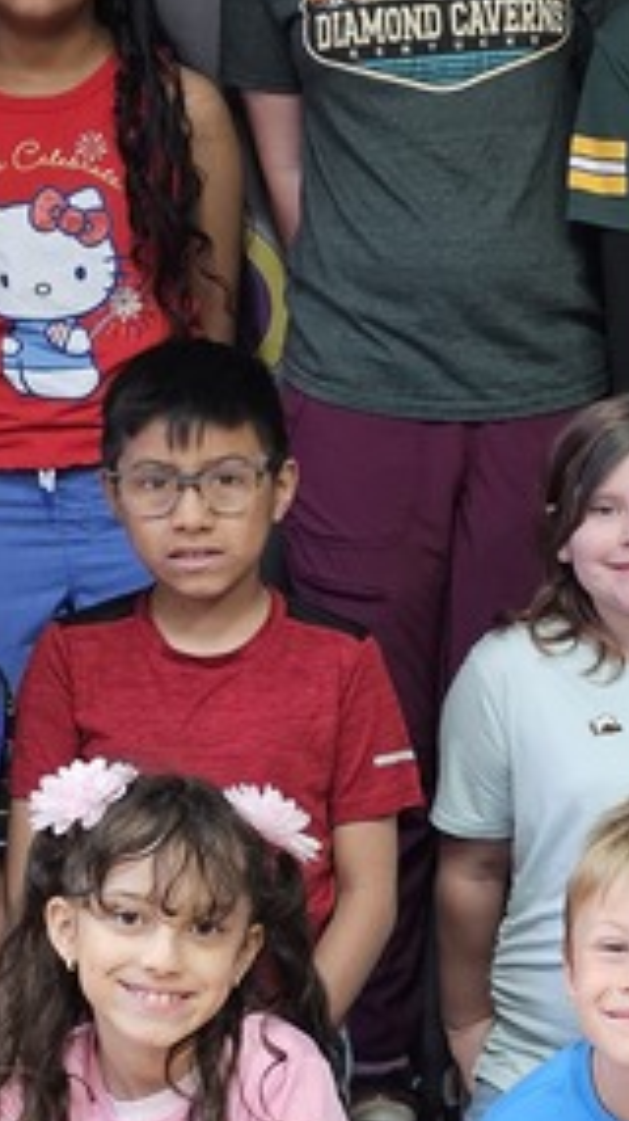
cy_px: 736
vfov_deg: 23.6
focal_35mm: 90
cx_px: 554
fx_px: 2673
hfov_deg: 13.3
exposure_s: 1/120
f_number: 1.7
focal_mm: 6.3
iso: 640
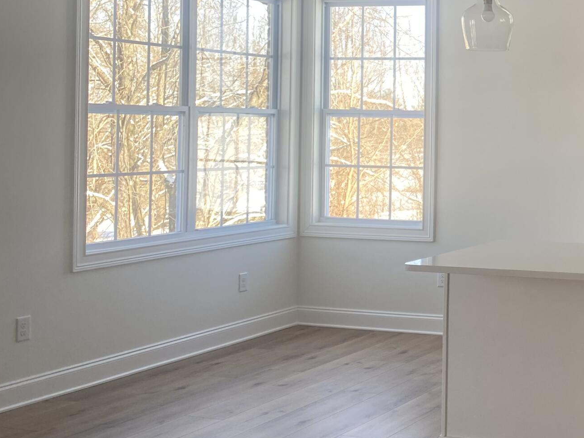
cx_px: 668
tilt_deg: -0.1
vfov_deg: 24.3
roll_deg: -0.9
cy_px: 137
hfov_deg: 28.7
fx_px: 1012
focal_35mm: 60
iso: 32
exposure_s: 1/122
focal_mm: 4.25
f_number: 1.8
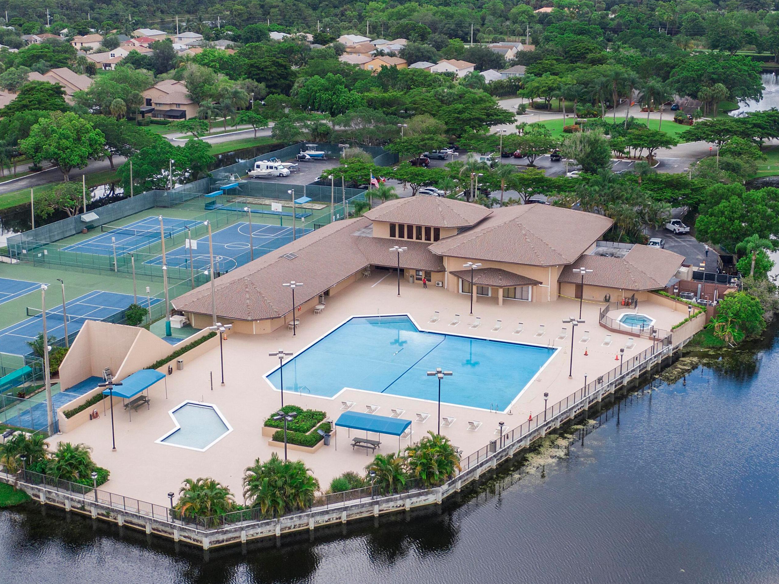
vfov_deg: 28.5
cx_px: 390
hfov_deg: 37.5
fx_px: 1147
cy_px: 285
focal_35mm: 51
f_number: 3.7
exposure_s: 1/320
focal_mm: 7.88
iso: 100
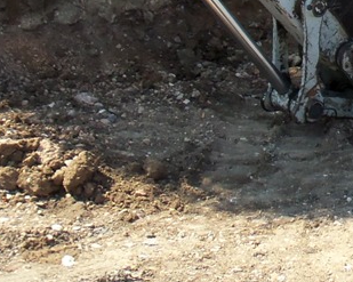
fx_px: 1232
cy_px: -228
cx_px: 464
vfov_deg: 12.0
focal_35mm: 118
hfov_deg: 15.5
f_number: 3.4
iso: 80
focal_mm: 5.2
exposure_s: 1/400
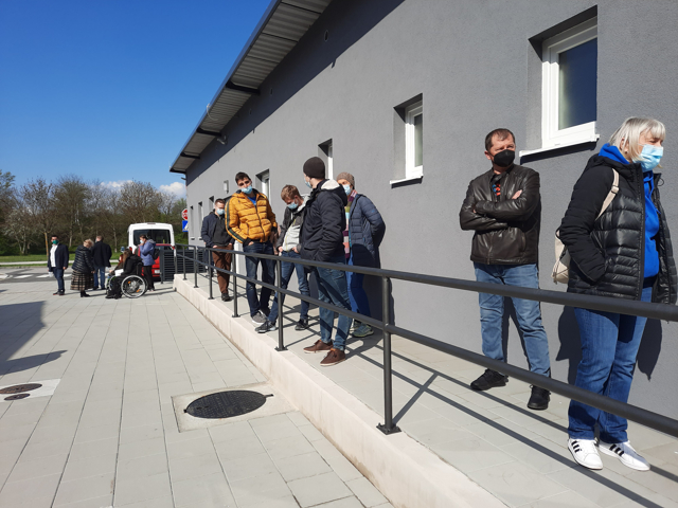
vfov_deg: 54.9
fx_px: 490
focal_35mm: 25
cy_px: 254
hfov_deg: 69.4
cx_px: 339
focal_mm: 4.6
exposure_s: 1/1647
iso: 32
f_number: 2
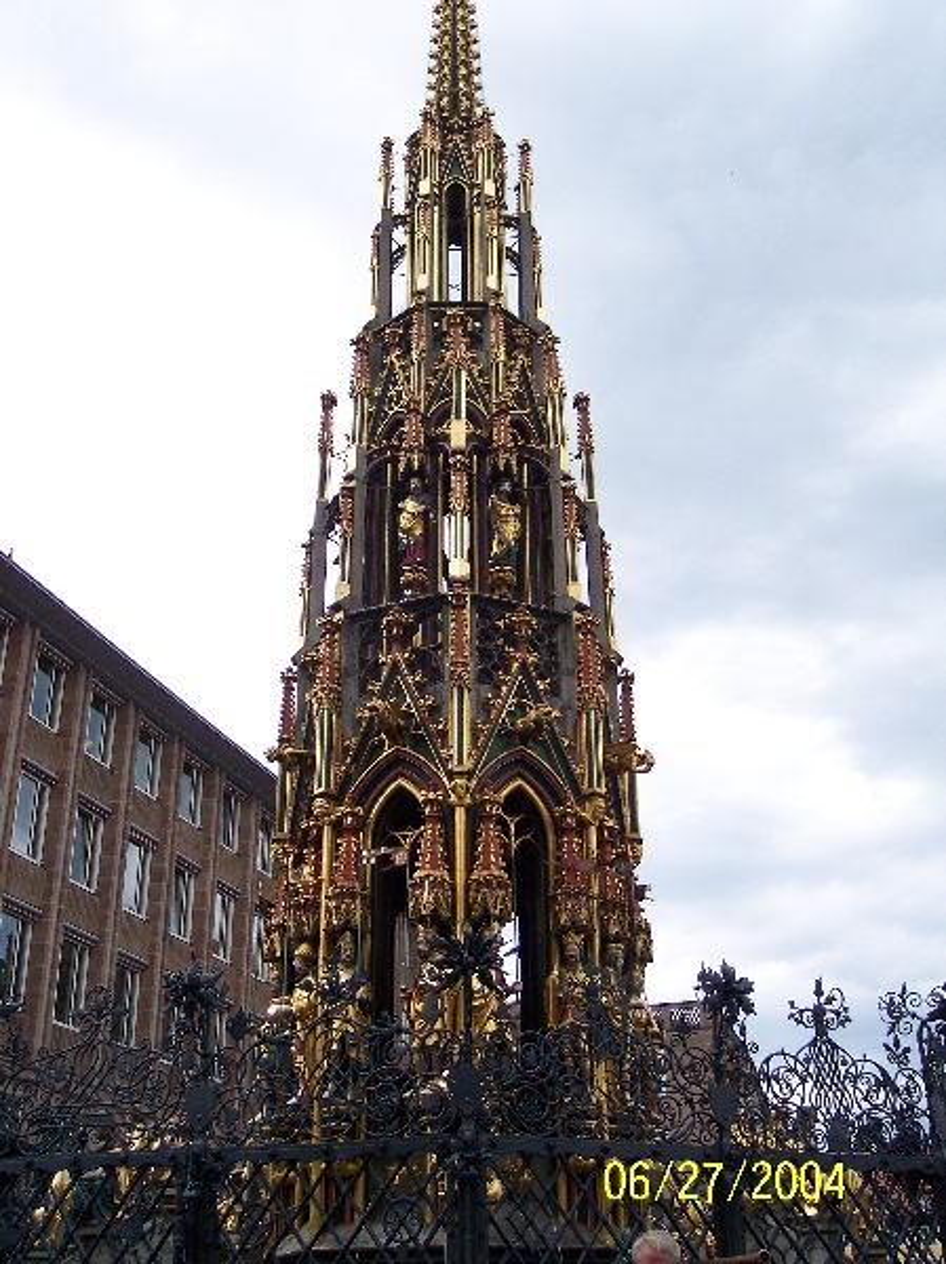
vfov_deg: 49.0
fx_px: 1387
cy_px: 632
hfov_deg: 37.7
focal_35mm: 38
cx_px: 473
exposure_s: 1/700
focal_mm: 8
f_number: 2.8
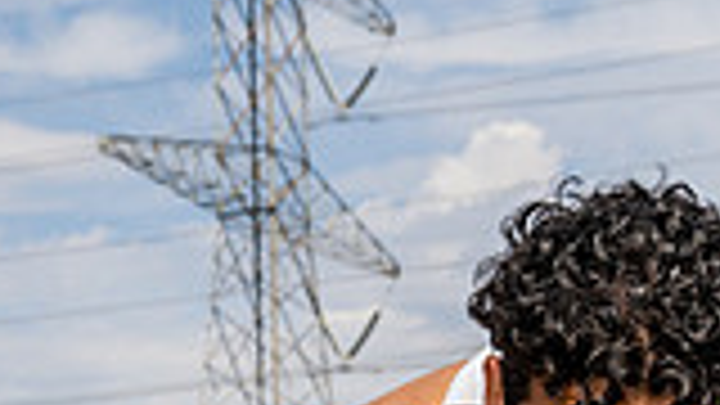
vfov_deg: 7.7
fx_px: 2806
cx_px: 576
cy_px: 940
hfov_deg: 14.5
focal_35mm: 147
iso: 100
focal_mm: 50
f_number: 8
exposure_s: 1/250
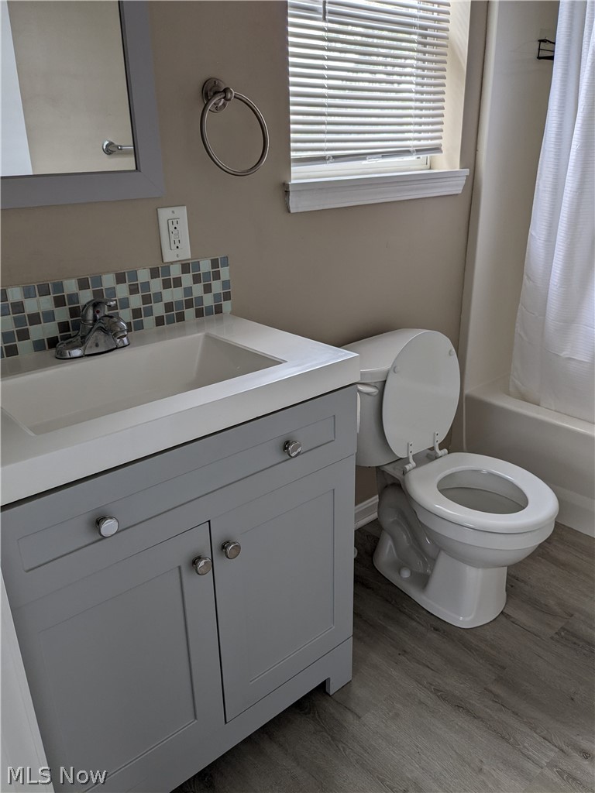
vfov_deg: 65.3
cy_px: 396
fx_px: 619
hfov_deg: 51.4
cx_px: 298
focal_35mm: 27
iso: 47
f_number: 1.73
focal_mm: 4.38
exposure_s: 1/131
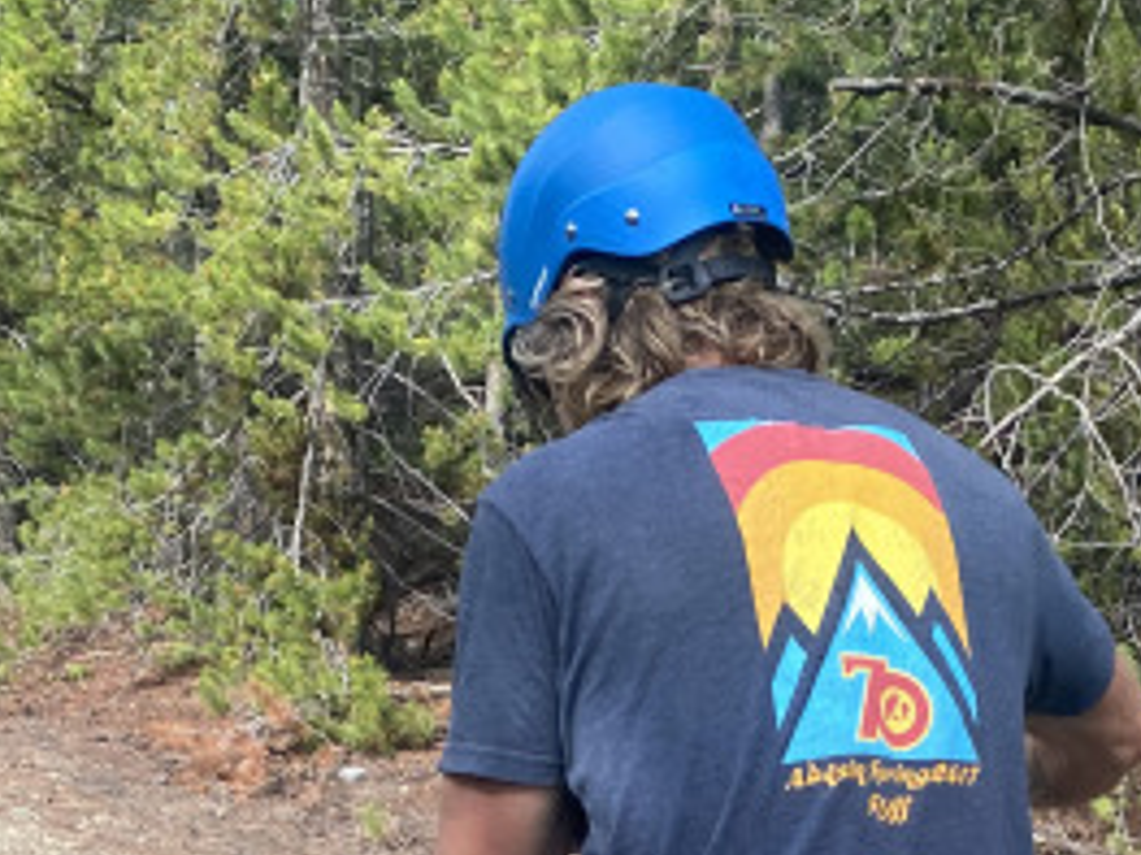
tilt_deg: -16.2
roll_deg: -0.3
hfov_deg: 24.7
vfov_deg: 17.1
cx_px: 720
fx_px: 2603
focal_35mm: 79
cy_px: 1220
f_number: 1.8
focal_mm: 4.25
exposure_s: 1/576
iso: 32
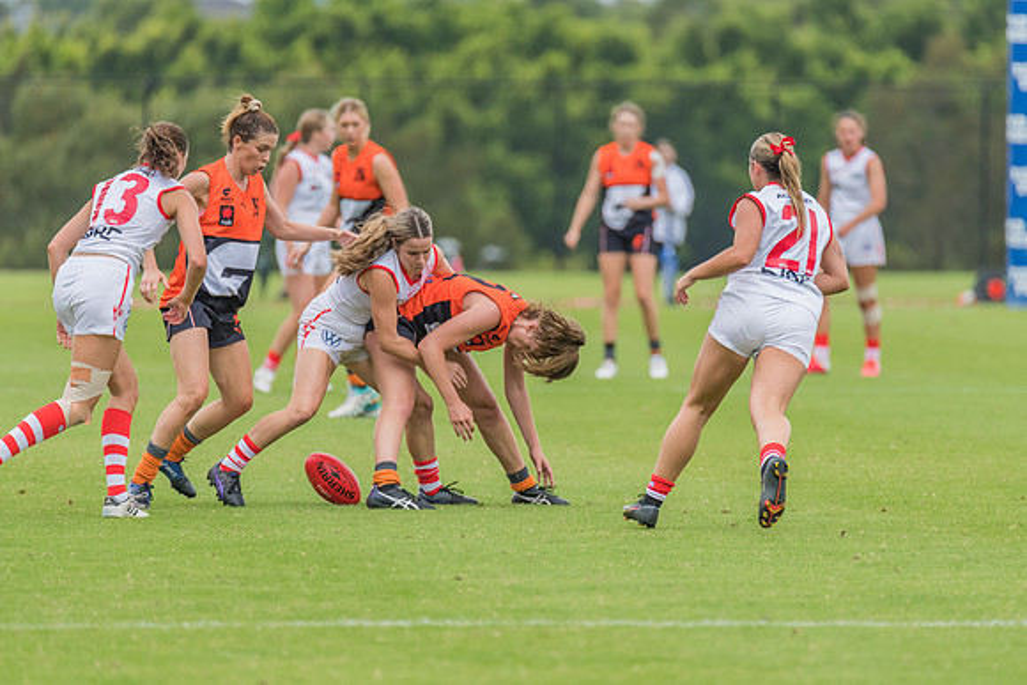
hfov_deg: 3.3
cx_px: 533
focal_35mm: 634
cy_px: 349
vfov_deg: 2.2
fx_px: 18090
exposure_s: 1/1600
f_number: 7.1
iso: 1000
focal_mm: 600
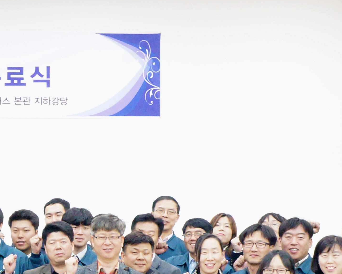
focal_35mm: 106
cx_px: -99
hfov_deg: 17.1
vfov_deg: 14.2
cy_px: 291
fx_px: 1073
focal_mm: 22
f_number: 6.3
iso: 3200
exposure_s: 1/40
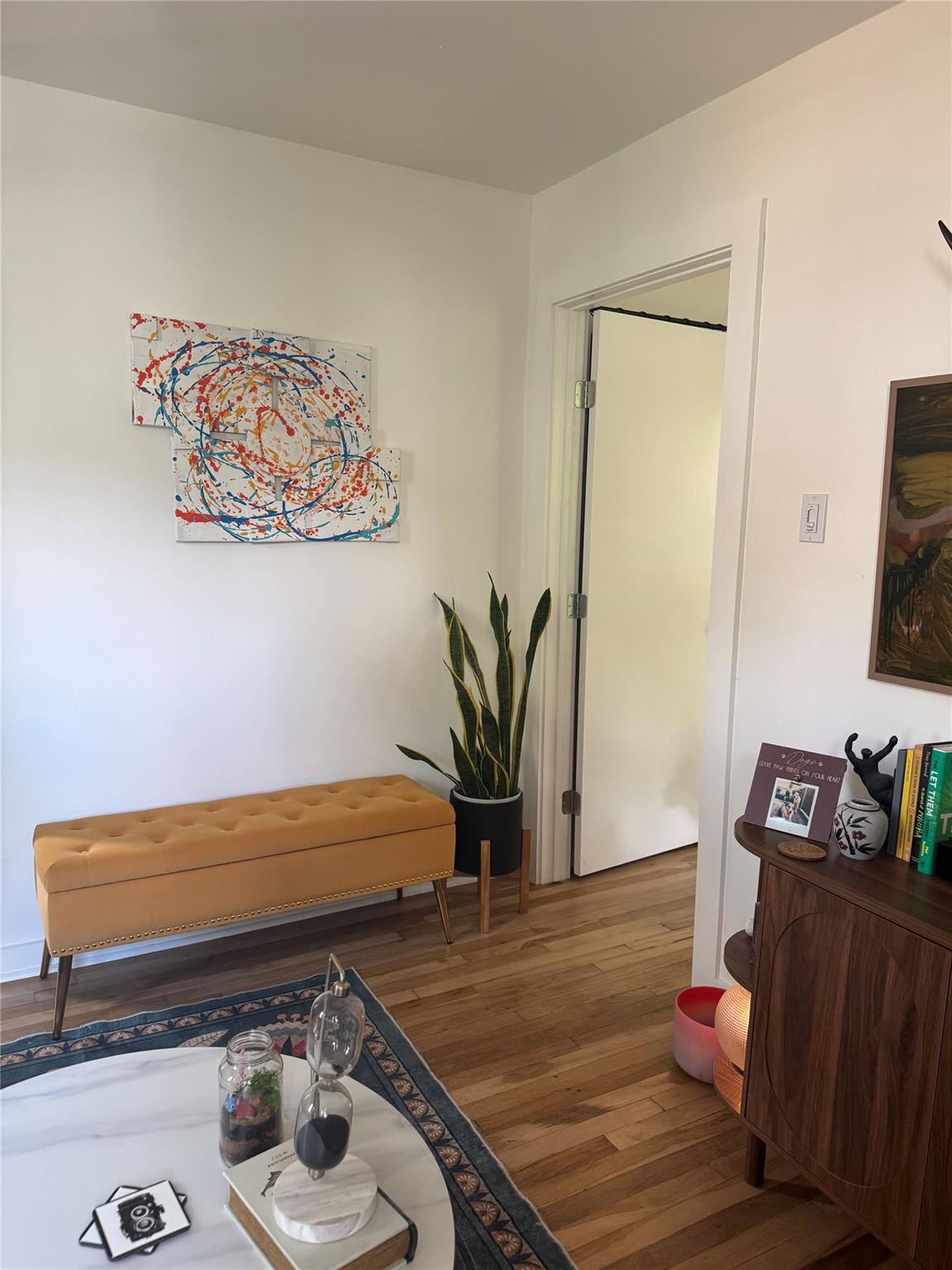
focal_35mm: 24
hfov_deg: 56.8
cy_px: 635
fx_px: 880
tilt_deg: -8.6
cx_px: 476
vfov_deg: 71.6
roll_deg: -0.7
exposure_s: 1/60
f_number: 1.78
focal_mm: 6.76
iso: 200
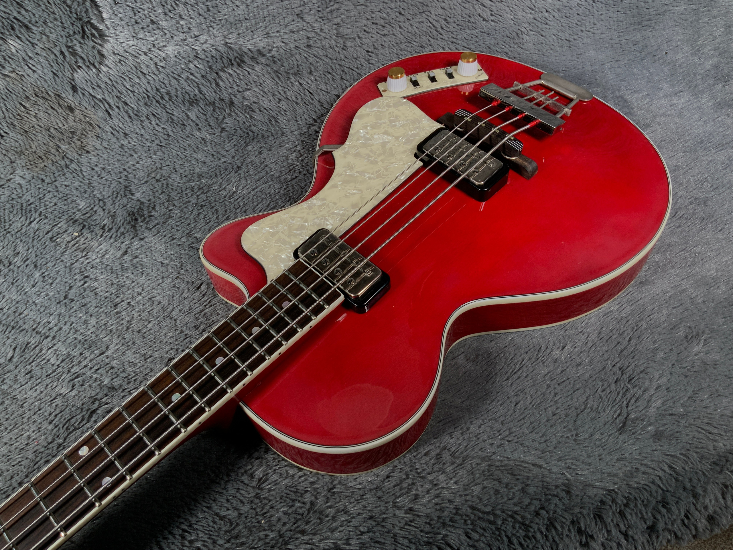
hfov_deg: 61.7
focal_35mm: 29
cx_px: 366
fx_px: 614
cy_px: 275
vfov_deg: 48.2
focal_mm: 3
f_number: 1.8
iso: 20
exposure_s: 1/104
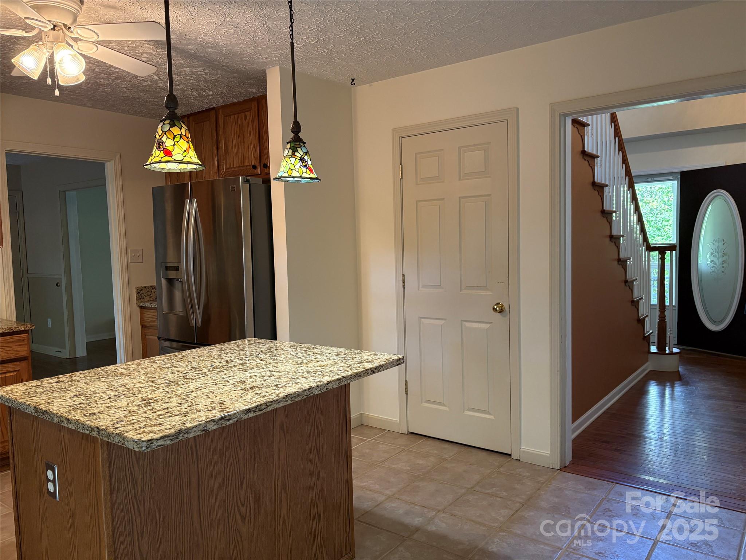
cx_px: 373
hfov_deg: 67.3
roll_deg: +1.2
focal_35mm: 26
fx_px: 560
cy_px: 280
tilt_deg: -4.8
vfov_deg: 53.1
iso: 160
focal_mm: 5.96
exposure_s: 1/60
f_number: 1.6
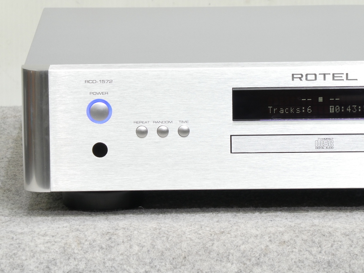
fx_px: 3155
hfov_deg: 6.6
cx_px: 182
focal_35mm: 300
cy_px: 136
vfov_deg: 5.0
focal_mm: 53.8
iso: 200
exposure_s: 1/3.2
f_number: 7.1
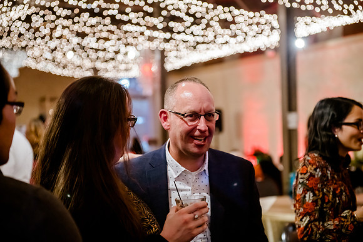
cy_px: 121
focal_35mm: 70
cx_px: 182
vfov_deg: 19.5
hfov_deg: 28.8
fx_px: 706
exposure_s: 1/125
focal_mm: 70
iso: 5000
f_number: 2.8
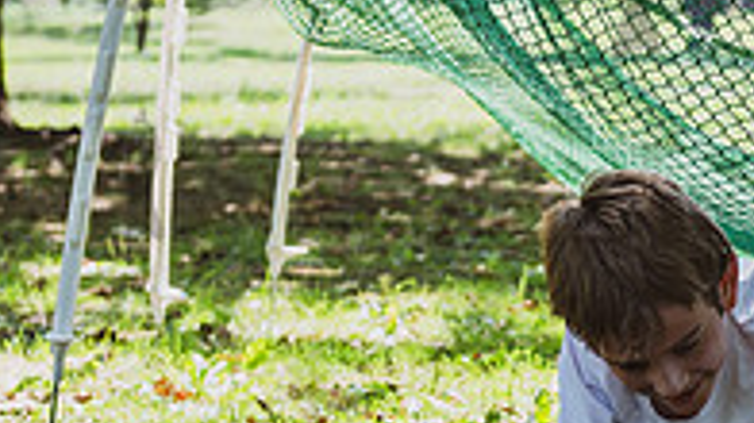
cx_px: 635
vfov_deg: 8.1
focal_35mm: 149
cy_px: 360
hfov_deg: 14.3
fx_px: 2977
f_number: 3.2
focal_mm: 48
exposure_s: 1/400
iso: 200
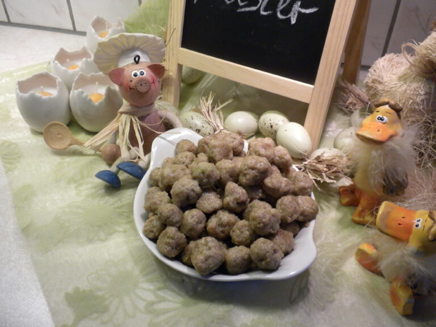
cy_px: 164
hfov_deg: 50.1
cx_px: 218
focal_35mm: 37
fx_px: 466
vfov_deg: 38.7
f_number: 3.5
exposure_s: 1/56.5
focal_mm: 6.6
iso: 247
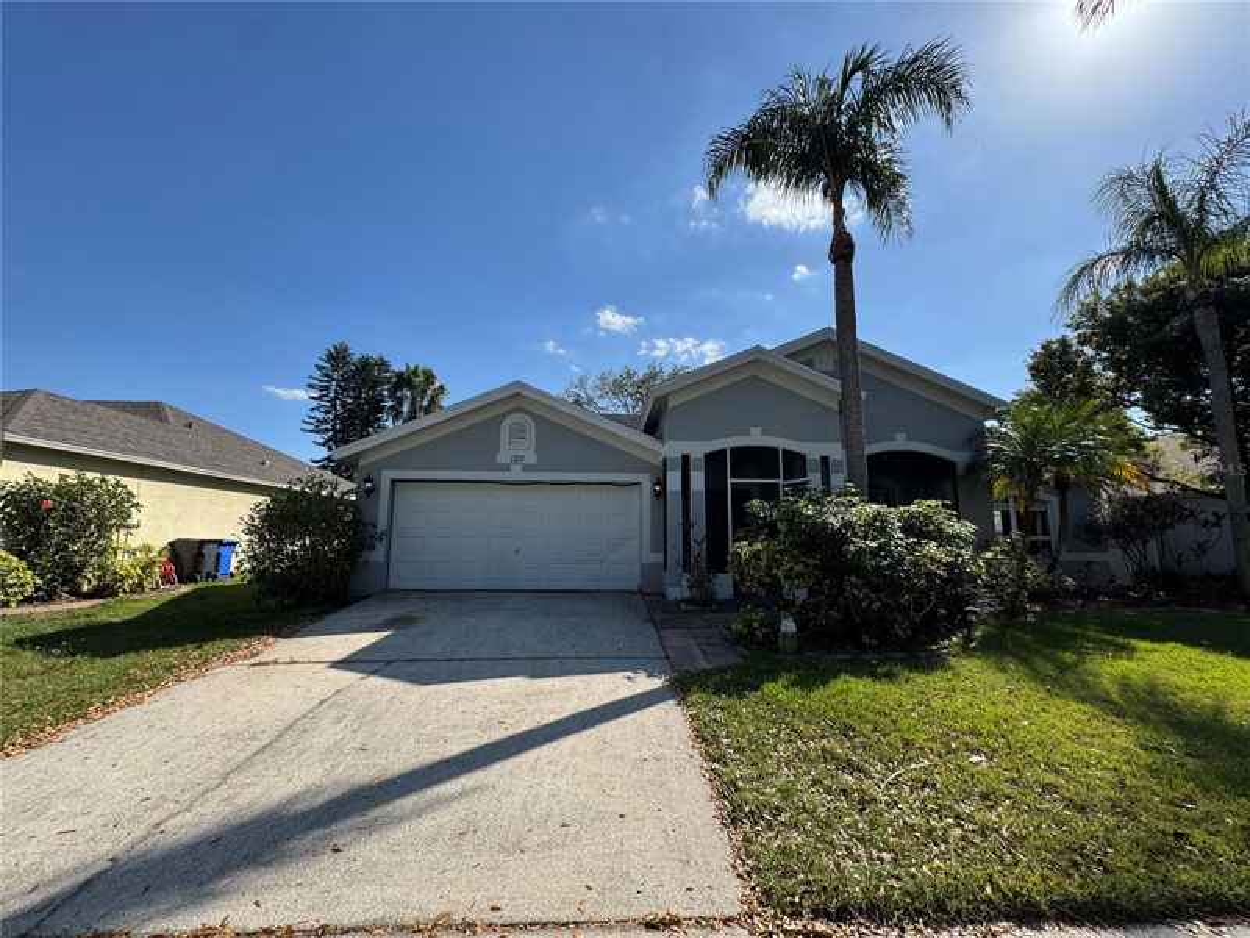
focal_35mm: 14
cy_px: 469
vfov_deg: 85.7
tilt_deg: +7.8
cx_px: 625
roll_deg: -0.9
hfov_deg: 102.1
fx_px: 506
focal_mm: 2.22
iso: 50
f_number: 2.2
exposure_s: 1/1567
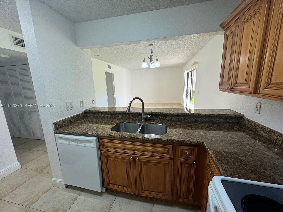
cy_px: 106
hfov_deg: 102.1
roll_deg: +1.5
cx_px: 142
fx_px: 114
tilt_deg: -12.0
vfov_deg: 85.7
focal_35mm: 14
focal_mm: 2.22
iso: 80
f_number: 2.2
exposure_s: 1/120
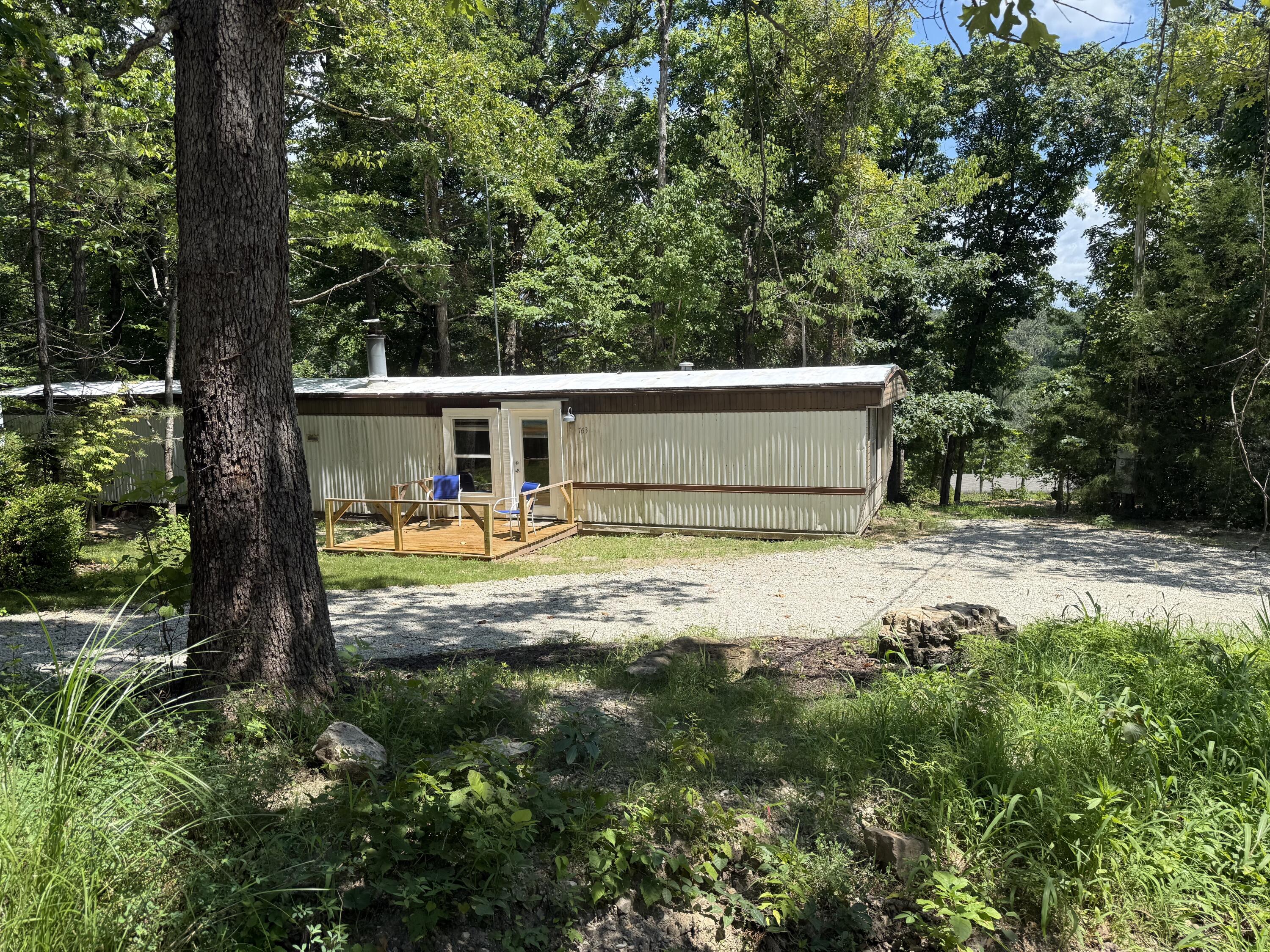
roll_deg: +0.5
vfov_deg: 56.8
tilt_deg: -7.8
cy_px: 476
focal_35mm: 24
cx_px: 635
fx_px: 881
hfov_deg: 71.6
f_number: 1.78
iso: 80
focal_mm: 6.76
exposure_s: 1/2525
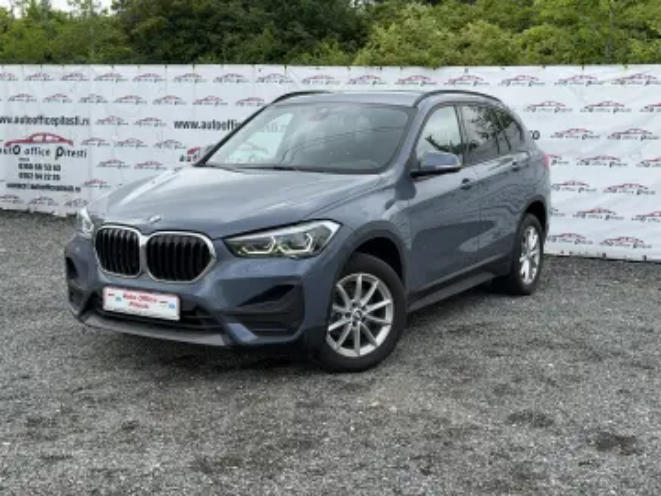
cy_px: 248
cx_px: 330
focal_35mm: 48
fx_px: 917
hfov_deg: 39.7
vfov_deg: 30.3
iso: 64
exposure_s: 1/1678
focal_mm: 6.76
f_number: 1.78
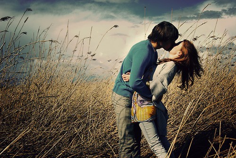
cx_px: 118
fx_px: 325
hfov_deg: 39.9
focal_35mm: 50
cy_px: 79
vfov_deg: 27.3
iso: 100
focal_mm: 33
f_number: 13
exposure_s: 1/125
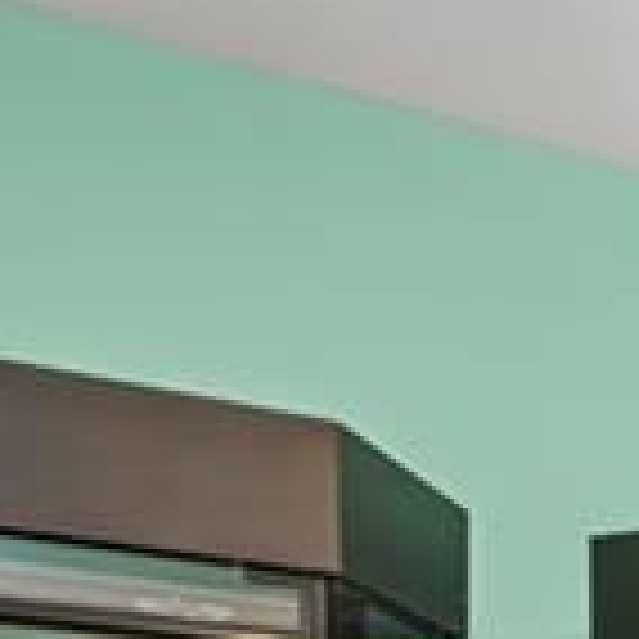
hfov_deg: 13.9
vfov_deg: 17.7
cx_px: 1548
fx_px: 1796
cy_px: 999
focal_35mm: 86
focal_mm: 14
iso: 320
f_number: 11
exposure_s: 5
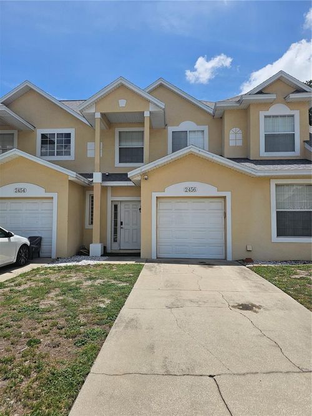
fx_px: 276
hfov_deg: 58.9
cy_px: 208
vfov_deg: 73.9
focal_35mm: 23
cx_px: 156
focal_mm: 6.3
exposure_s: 1/1449
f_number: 1.7
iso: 10
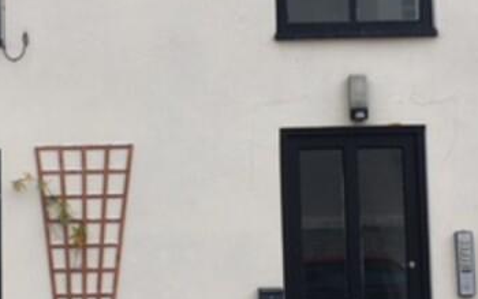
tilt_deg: +4.0
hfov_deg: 23.0
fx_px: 1173
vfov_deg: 14.5
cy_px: 139
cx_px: 169
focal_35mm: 90
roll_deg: +1.6
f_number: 2.2
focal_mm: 4.15
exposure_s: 1/270
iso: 25
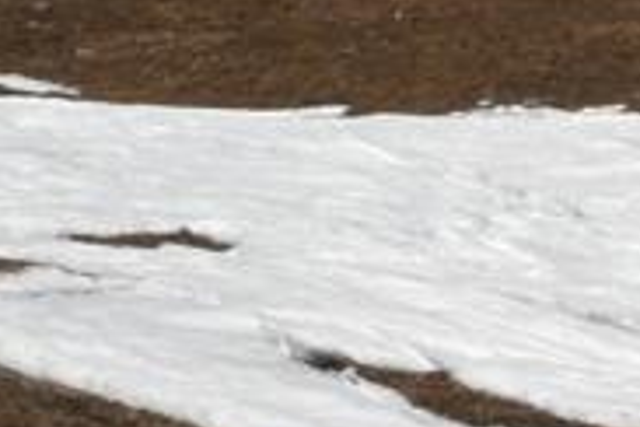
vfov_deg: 7.5
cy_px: 133
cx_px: 1591
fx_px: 3271
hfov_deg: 9.7
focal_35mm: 184
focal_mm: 4.6
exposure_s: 1/320
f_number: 8
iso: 100
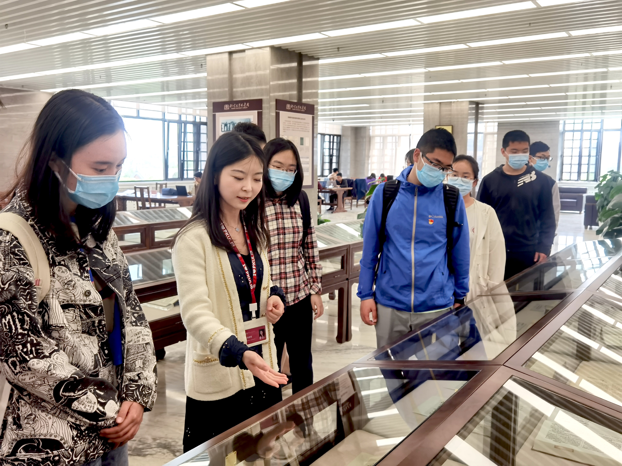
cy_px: 233
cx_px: 311
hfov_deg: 58.4
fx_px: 557
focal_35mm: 31
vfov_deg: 45.4
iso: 50
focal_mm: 6.71
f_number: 1.9
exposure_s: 1/243
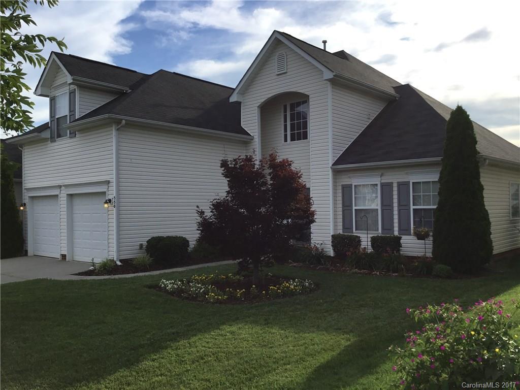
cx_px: 260
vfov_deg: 45.4
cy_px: 195
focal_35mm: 31
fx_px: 466
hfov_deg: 58.4
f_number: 2.4
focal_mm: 3.3
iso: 25
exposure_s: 1/1217
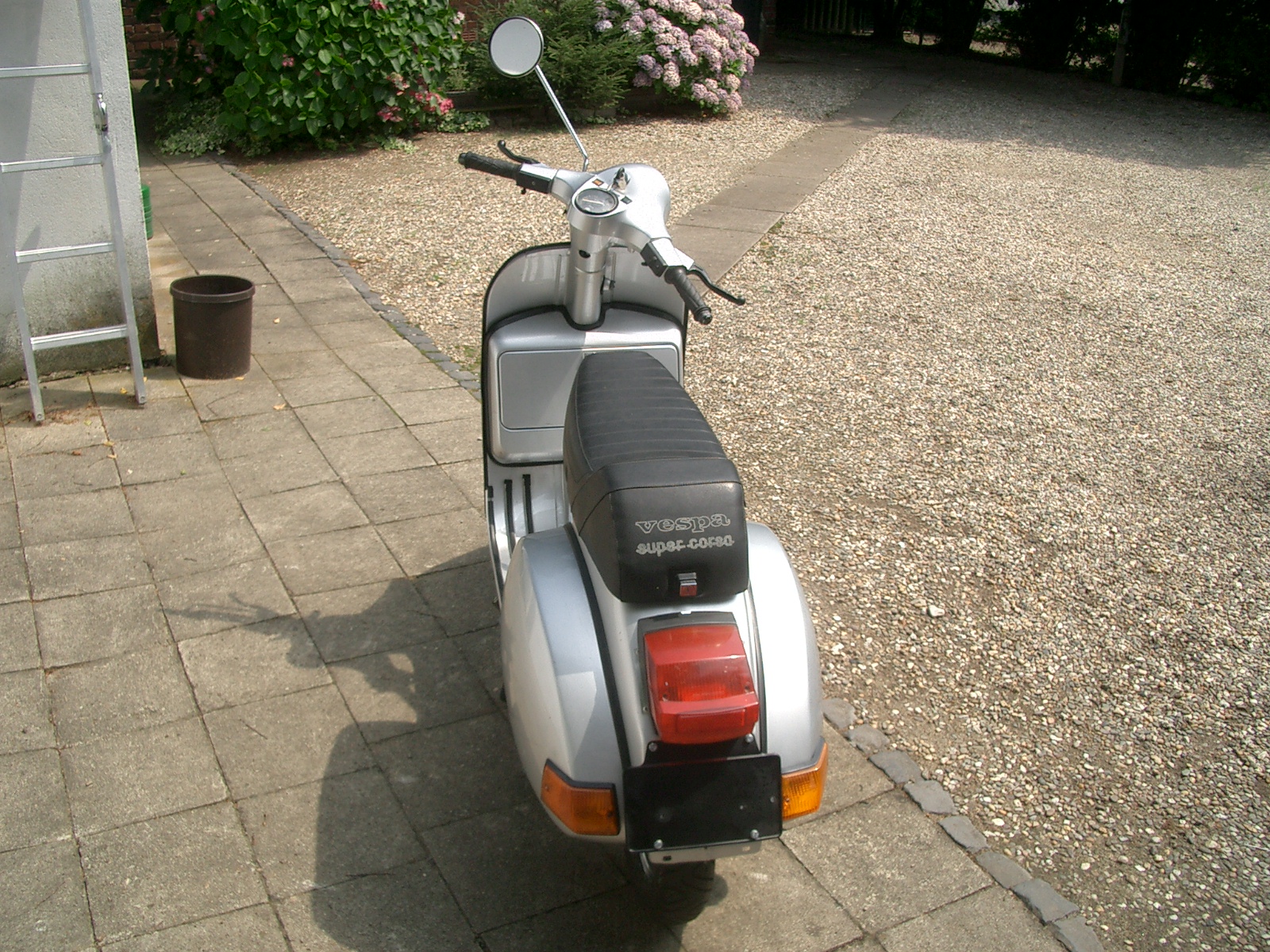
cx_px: 635
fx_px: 1284
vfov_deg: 40.7
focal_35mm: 35
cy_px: 476
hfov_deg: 52.6
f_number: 4.3
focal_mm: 5.8
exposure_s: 1/400
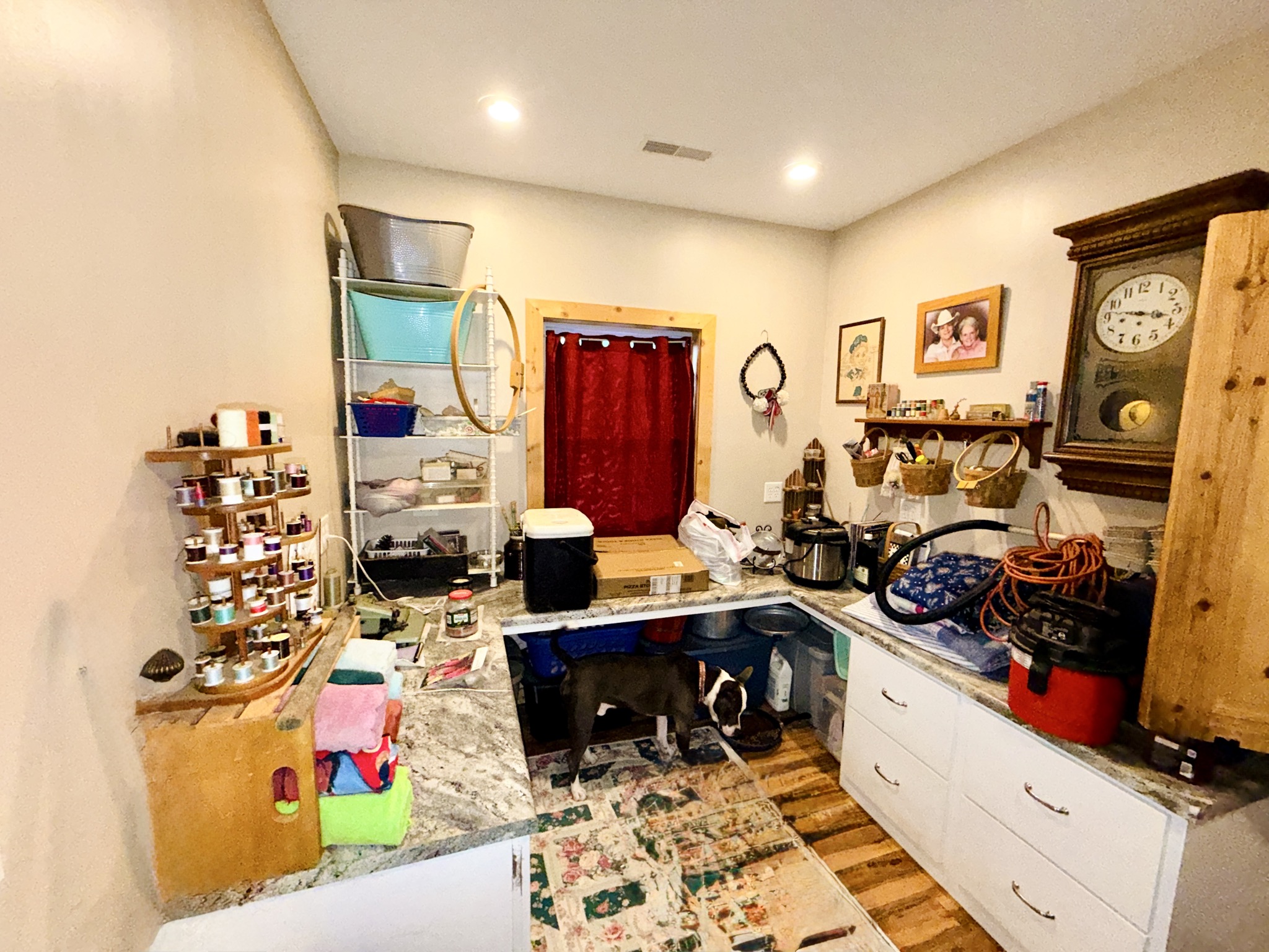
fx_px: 513
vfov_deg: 85.7
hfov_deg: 102.1
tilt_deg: -7.3
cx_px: 634
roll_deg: -1.2
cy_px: 476
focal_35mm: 14
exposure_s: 1/60
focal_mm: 2.22
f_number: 2.2
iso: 250
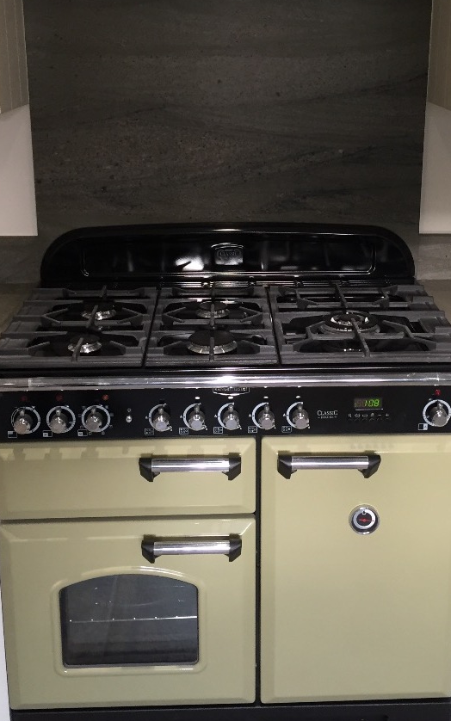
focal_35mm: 44
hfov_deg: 29.2
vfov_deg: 44.8
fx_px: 865
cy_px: 256
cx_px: 247
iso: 64
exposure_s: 1/33
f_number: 2.2
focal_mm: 4.15
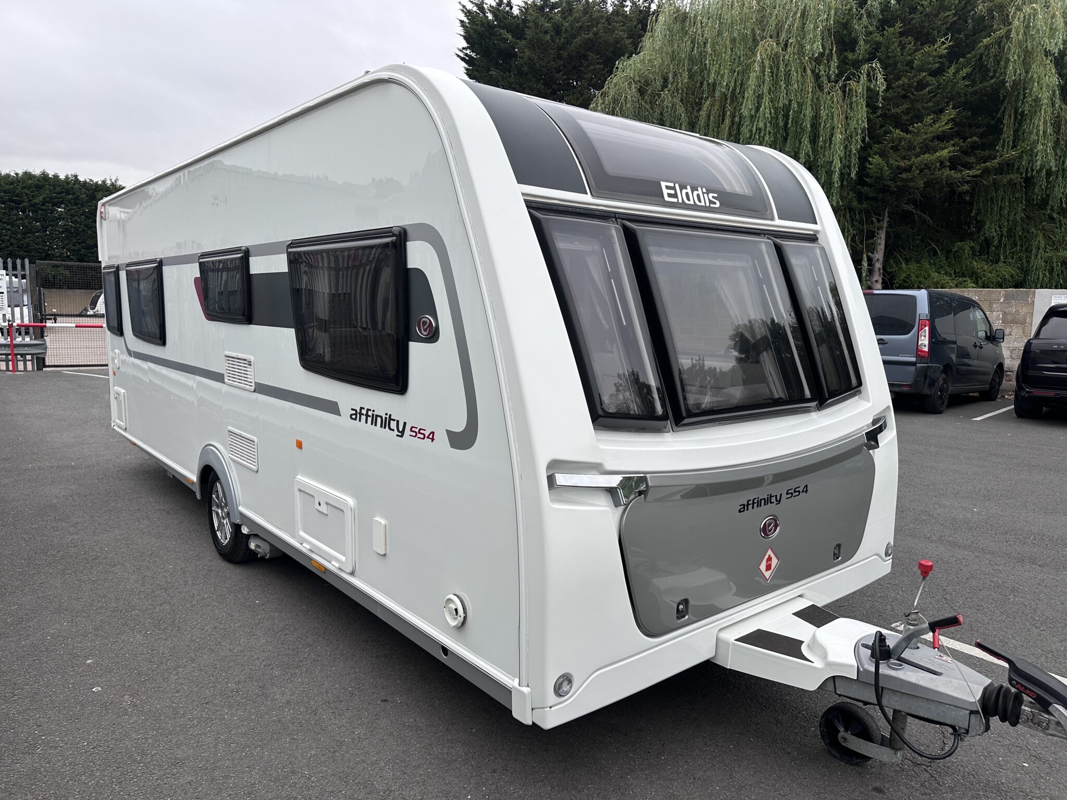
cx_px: 534
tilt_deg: -9.0
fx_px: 740
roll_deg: -0.4
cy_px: 400
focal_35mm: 24
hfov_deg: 71.6
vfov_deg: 56.8
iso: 80
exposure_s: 1/879
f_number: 1.78
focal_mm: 6.86
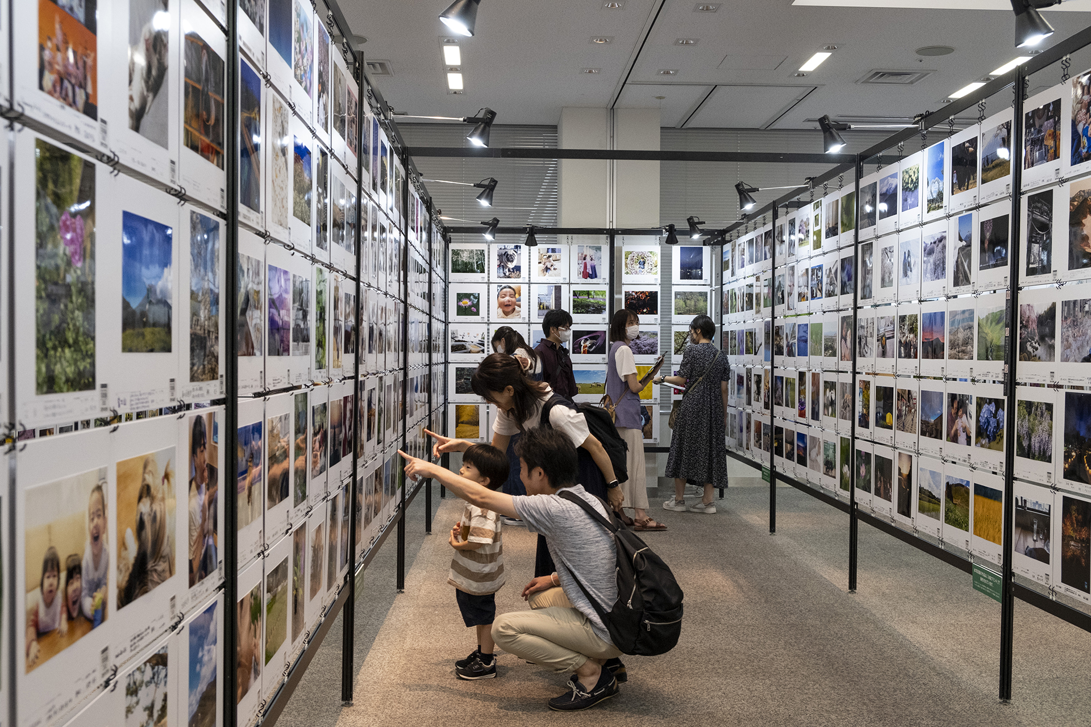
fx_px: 1212
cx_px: 546
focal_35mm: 40
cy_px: 364
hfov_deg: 48.5
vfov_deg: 33.4
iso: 2000
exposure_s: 1/125
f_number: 5.6
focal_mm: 26.5
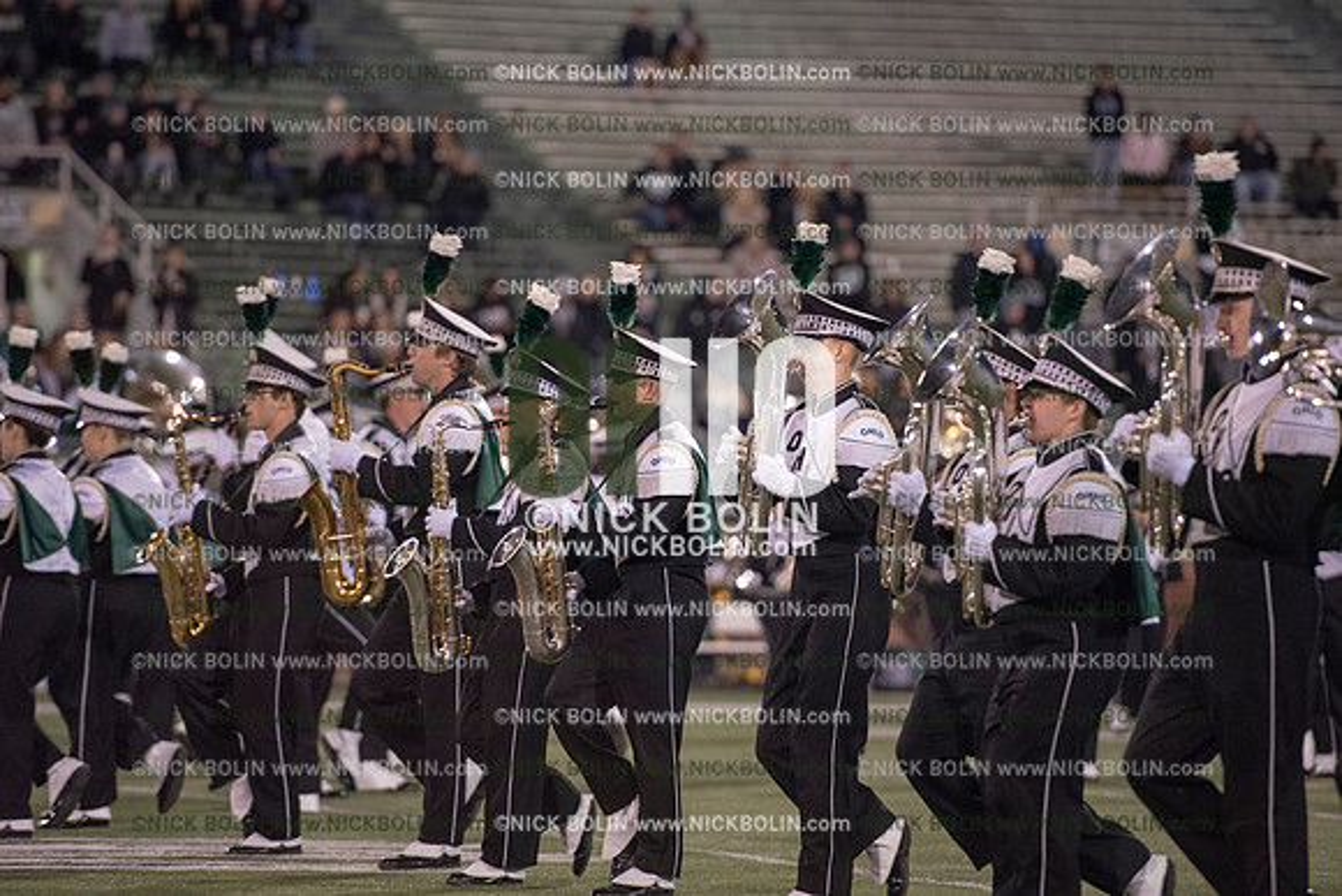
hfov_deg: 10.3
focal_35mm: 200
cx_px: 671
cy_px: 448
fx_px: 7457
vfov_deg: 6.9
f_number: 3.2
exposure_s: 1/1250
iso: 5000
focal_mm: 200
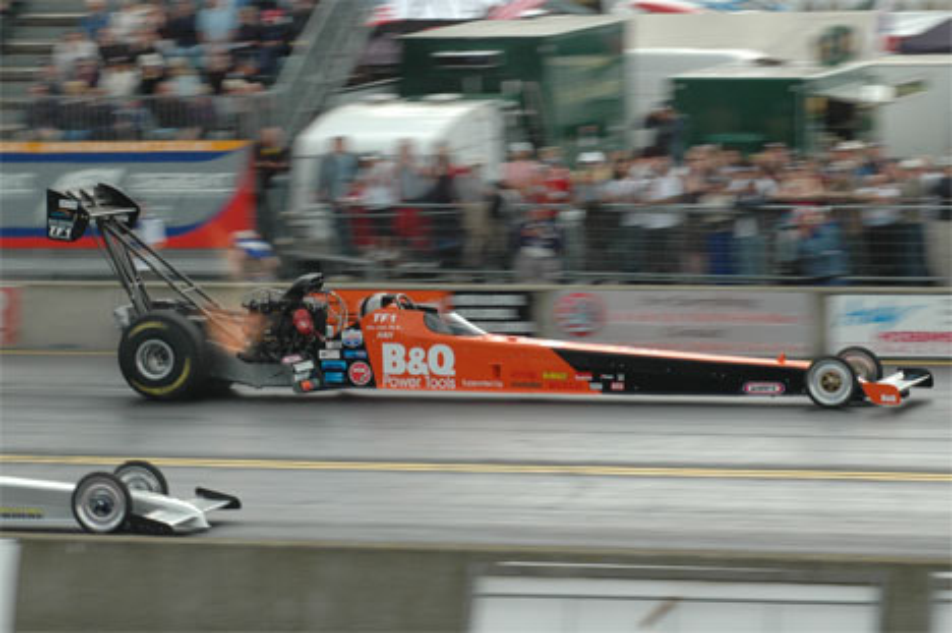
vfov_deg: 9.1
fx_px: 3962
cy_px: 316
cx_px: 476
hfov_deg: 13.7
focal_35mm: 150
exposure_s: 1/250
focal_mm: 100
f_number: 13
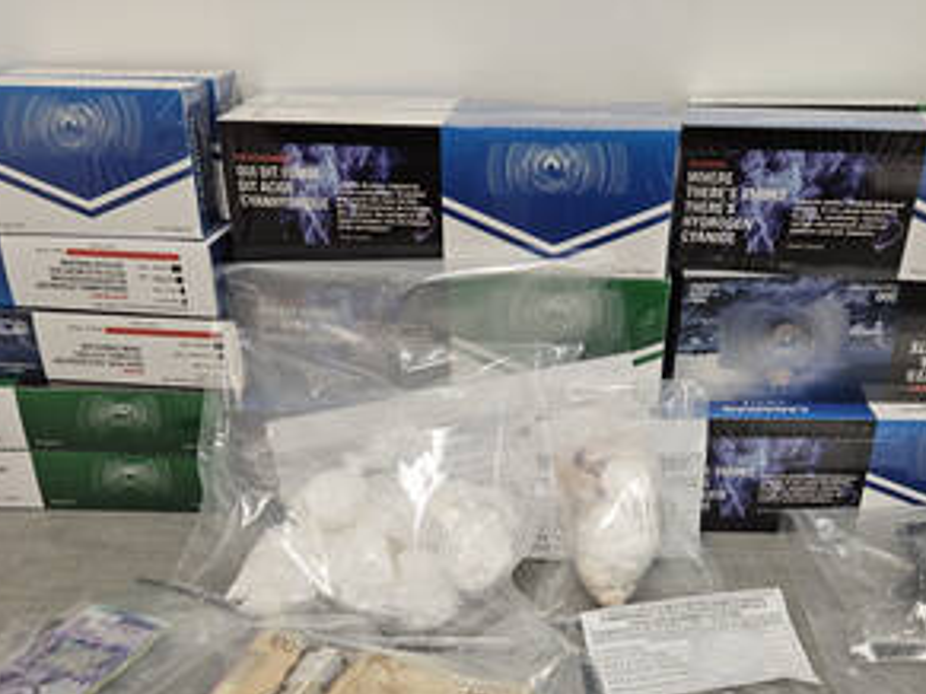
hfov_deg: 49.0
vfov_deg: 36.6
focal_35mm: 38
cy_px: 541
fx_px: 1016
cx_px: 484
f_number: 1.8
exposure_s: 1/120
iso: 100
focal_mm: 5.4
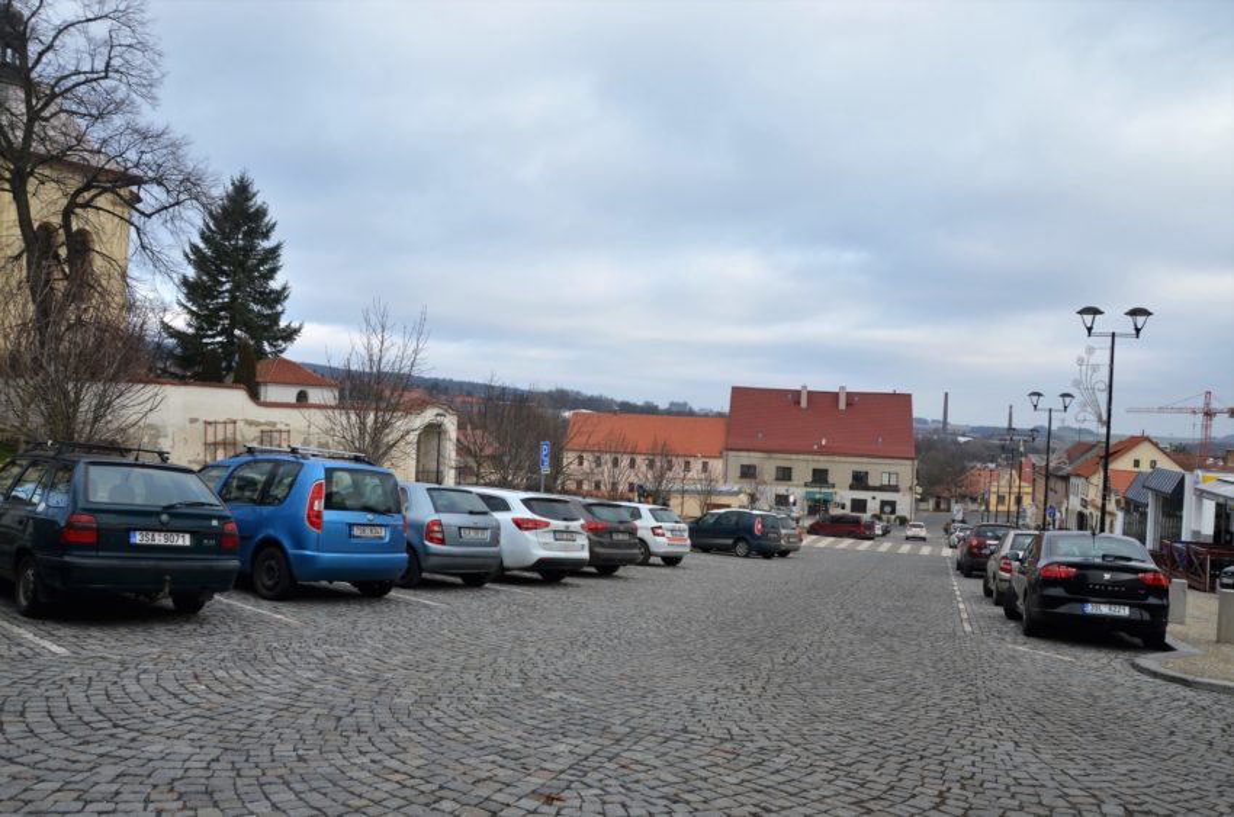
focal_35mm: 27
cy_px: 408
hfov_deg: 67.5
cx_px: 617
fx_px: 924
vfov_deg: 47.7
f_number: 7.1
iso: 200
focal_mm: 18
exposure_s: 1/200
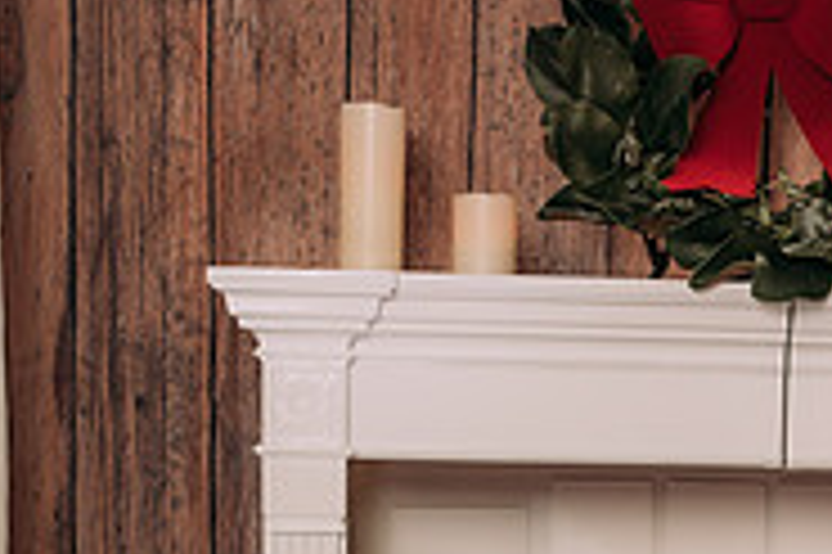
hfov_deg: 15.2
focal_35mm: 133
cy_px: 891
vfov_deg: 9.9
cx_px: 817
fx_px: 3071
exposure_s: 1/100
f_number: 5.6
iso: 100
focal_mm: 35
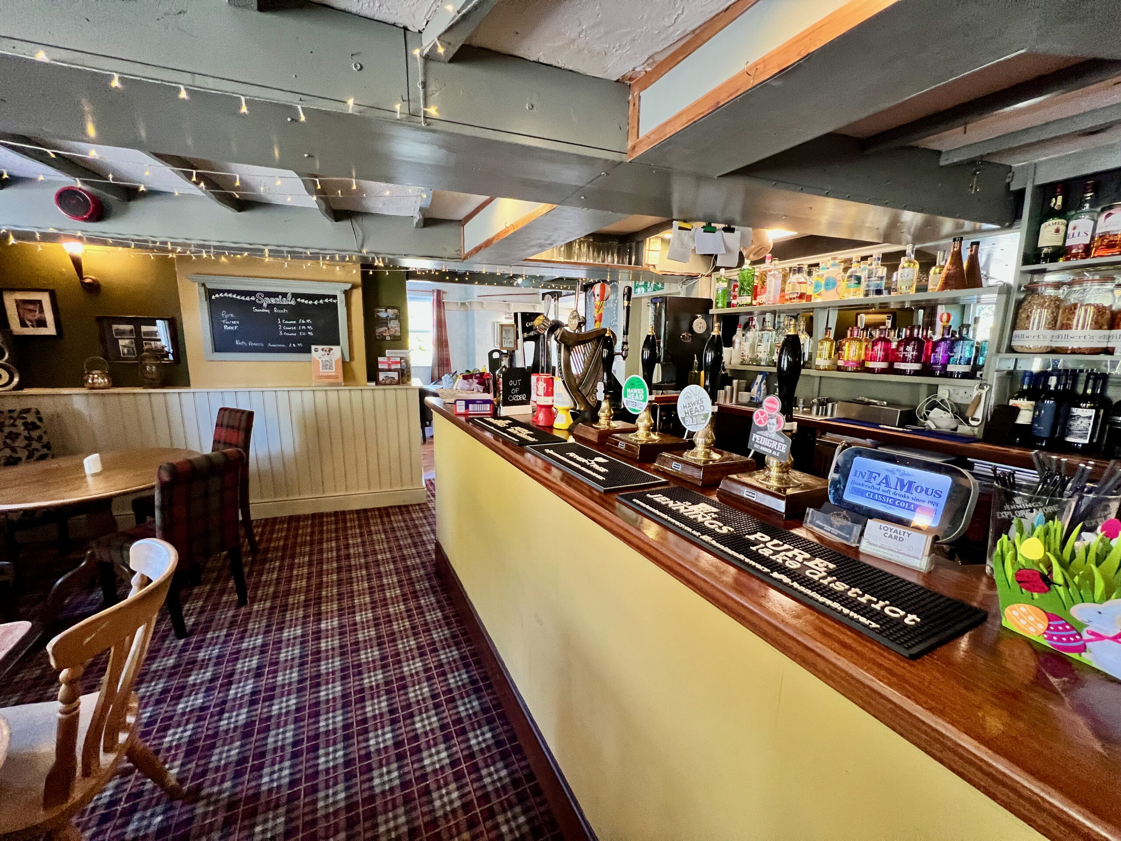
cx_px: 560
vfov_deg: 89.9
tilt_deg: -11.0
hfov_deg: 106.2
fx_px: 421
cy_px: 420
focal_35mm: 13
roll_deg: -0.8
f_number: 1.8
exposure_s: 1/50
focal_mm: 1.57
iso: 400
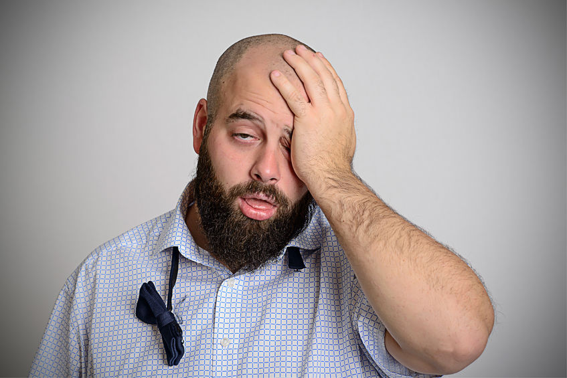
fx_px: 1339
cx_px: 284
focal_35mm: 85
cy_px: 189
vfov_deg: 16.1
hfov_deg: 23.9
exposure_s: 1/125
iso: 200
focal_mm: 85
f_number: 6.3
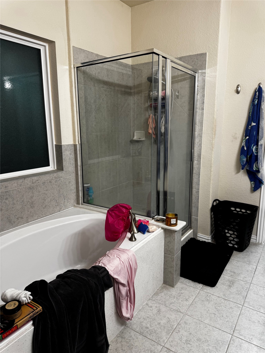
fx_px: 245
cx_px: 132
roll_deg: +1.8
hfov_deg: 56.8
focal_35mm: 24
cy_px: 176
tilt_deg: -11.7
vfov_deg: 71.6
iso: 100
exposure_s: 1/60
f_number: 1.78
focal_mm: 6.76
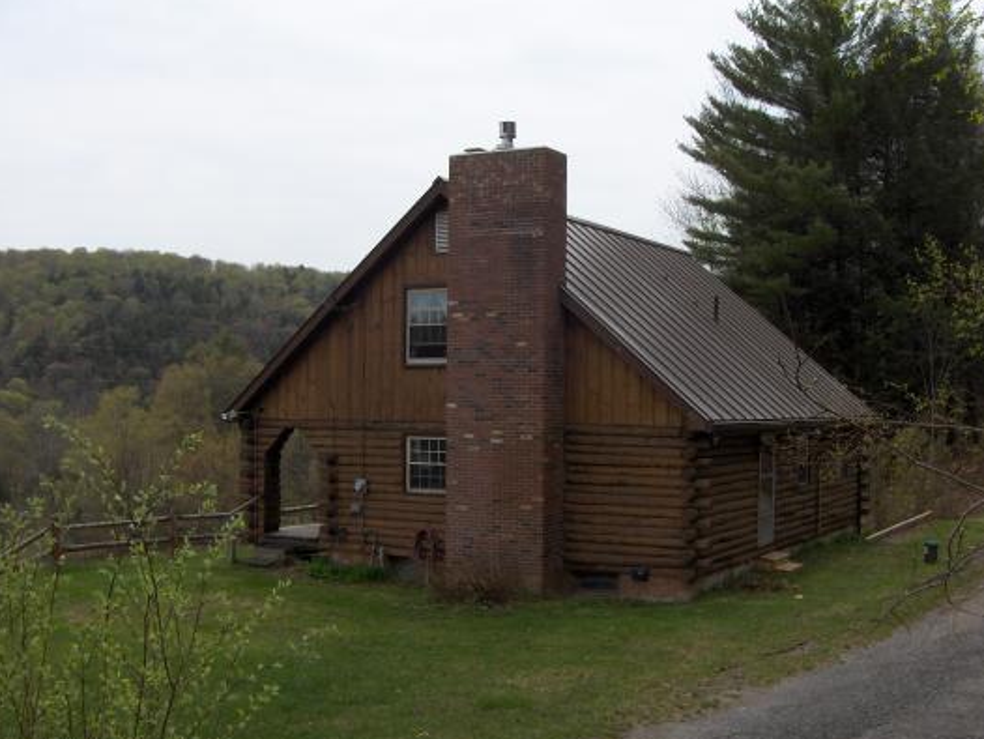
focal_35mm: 43
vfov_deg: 33.6
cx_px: 537
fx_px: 1223
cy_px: 397
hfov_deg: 43.8
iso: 100
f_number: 4.8
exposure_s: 1/690
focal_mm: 8
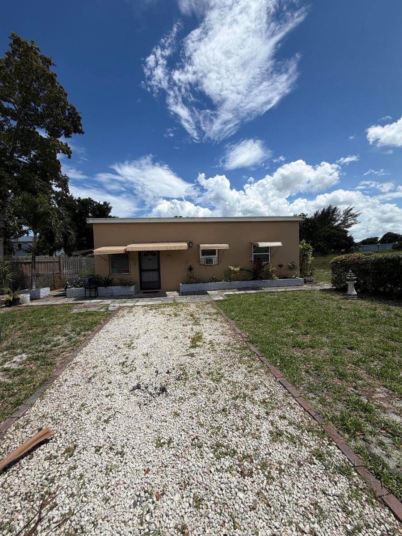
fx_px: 217
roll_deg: +1.0
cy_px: 268
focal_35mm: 14
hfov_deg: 85.7
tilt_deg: -3.6
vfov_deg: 102.1
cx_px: 201
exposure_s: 1/1497
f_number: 2.2
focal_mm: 2.22
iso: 20
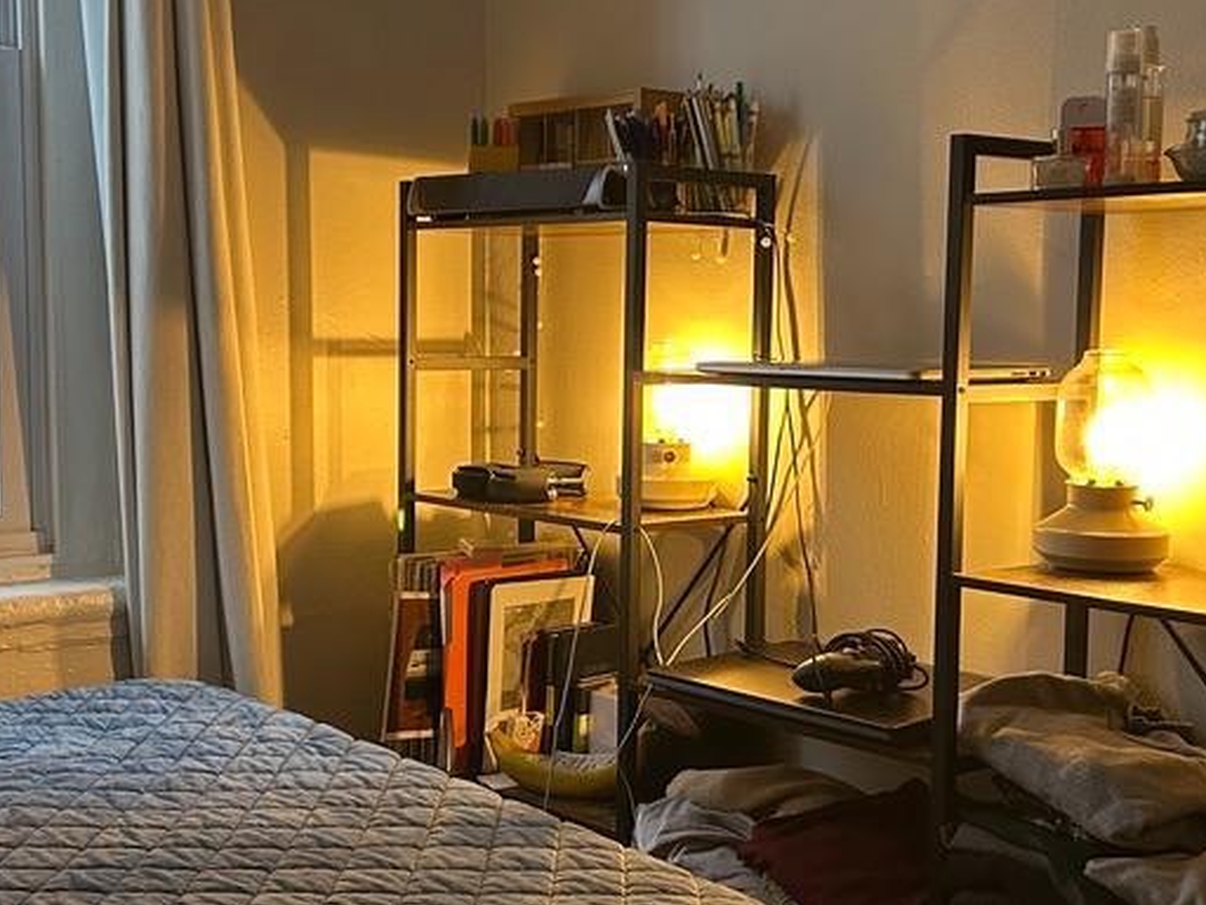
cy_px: 483
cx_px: 539
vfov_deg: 28.0
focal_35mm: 52
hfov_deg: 36.8
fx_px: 1812
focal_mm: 5.7
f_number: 1.5
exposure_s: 1/60
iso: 320
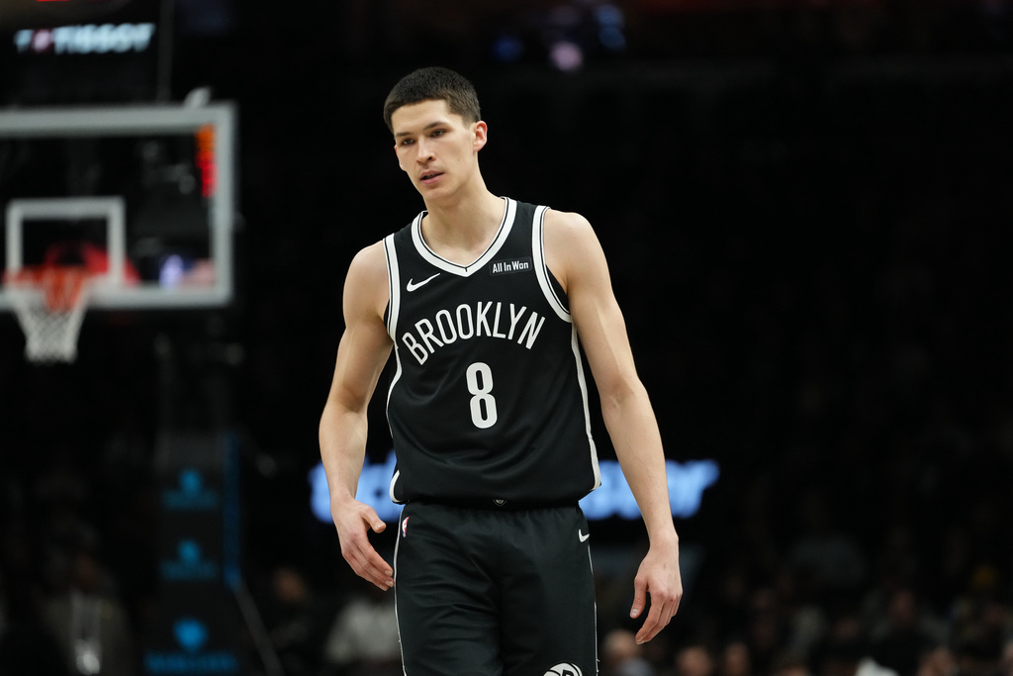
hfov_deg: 10.3
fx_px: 5628
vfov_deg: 6.9
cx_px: 506
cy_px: 338
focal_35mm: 200
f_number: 3.2
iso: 4000
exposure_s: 1/1600
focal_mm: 200
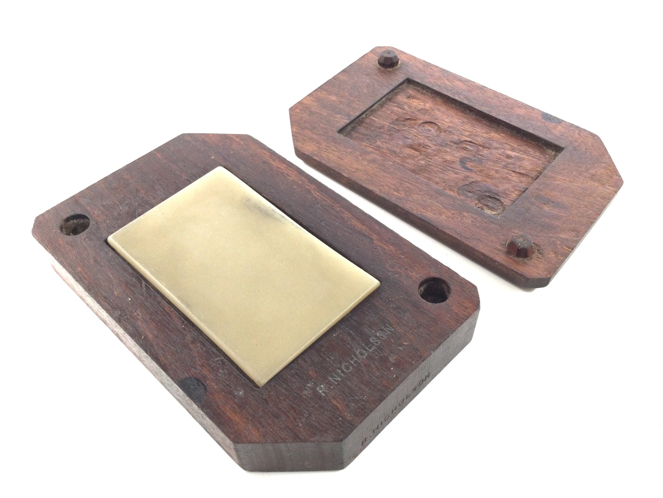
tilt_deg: -50.3
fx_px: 594
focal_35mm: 31
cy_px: 249
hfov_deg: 58.4
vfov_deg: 45.4
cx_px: 332
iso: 40
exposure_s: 1/100
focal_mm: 3.3
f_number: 2.4
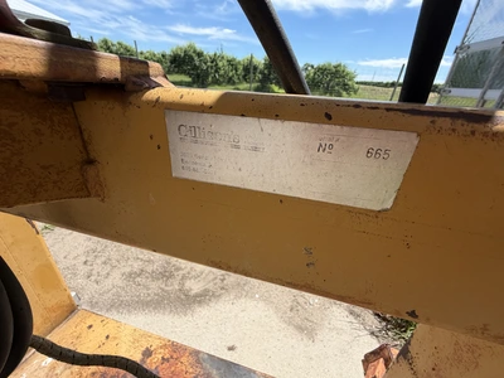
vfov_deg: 85.7
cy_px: 189
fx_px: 204
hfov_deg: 102.1
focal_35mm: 14
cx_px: 252
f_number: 2.2
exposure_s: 1/770
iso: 40
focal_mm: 2.22
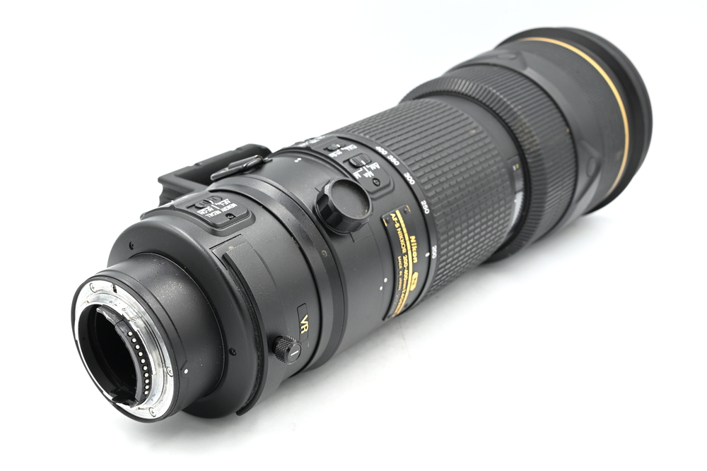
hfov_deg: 42.7
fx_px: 903
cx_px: 354
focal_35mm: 46
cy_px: 236
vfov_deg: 29.3
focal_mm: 46
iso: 200
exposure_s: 1/15
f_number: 14
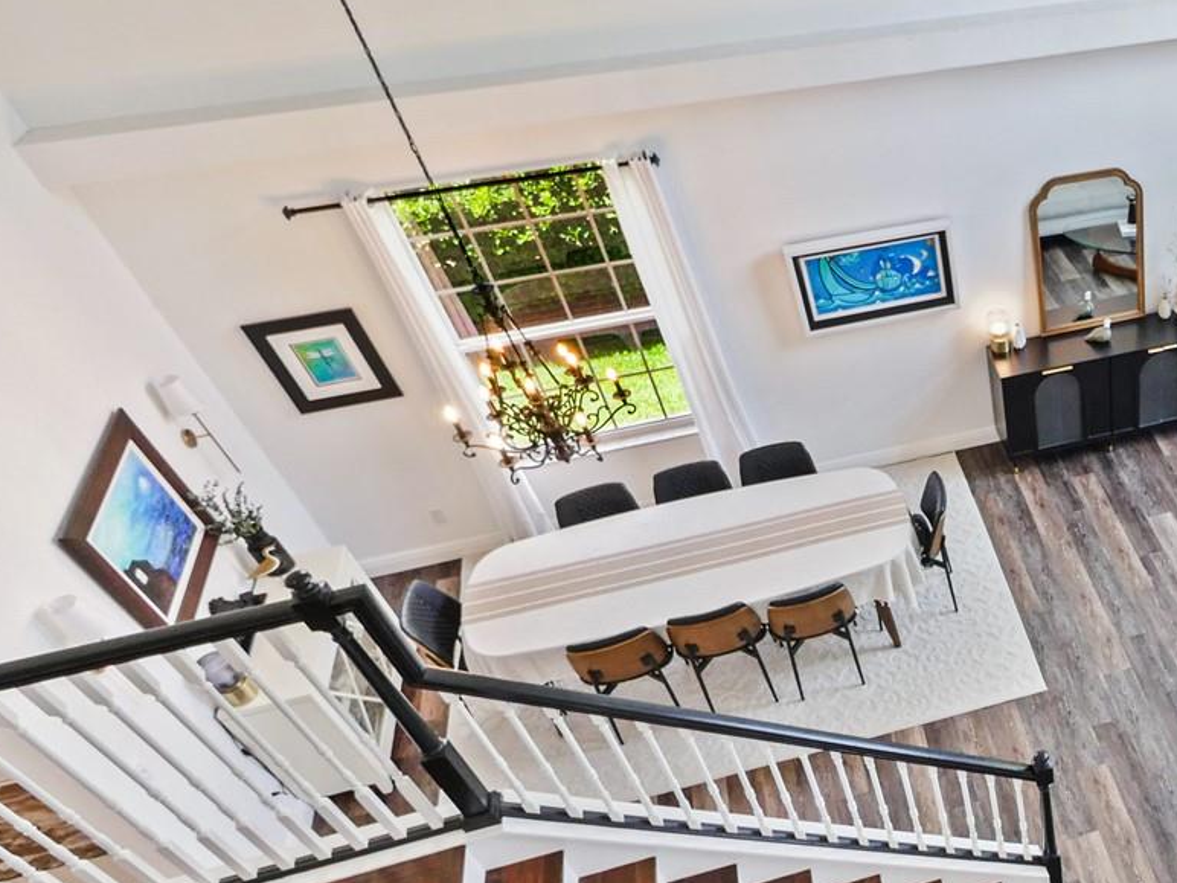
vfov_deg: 47.2
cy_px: 608
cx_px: 1136
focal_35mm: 29
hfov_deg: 51.4
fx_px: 986
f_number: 4
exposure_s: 1/60
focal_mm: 7
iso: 1000
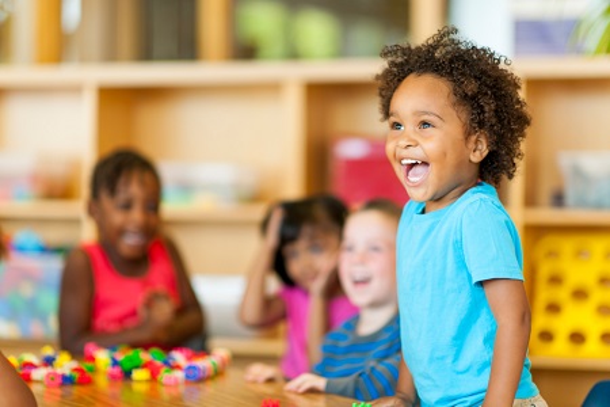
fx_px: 1440
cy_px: 204
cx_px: 305
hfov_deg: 23.9
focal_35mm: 85
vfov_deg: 16.1
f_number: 1.4
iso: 100
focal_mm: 85
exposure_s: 1/100
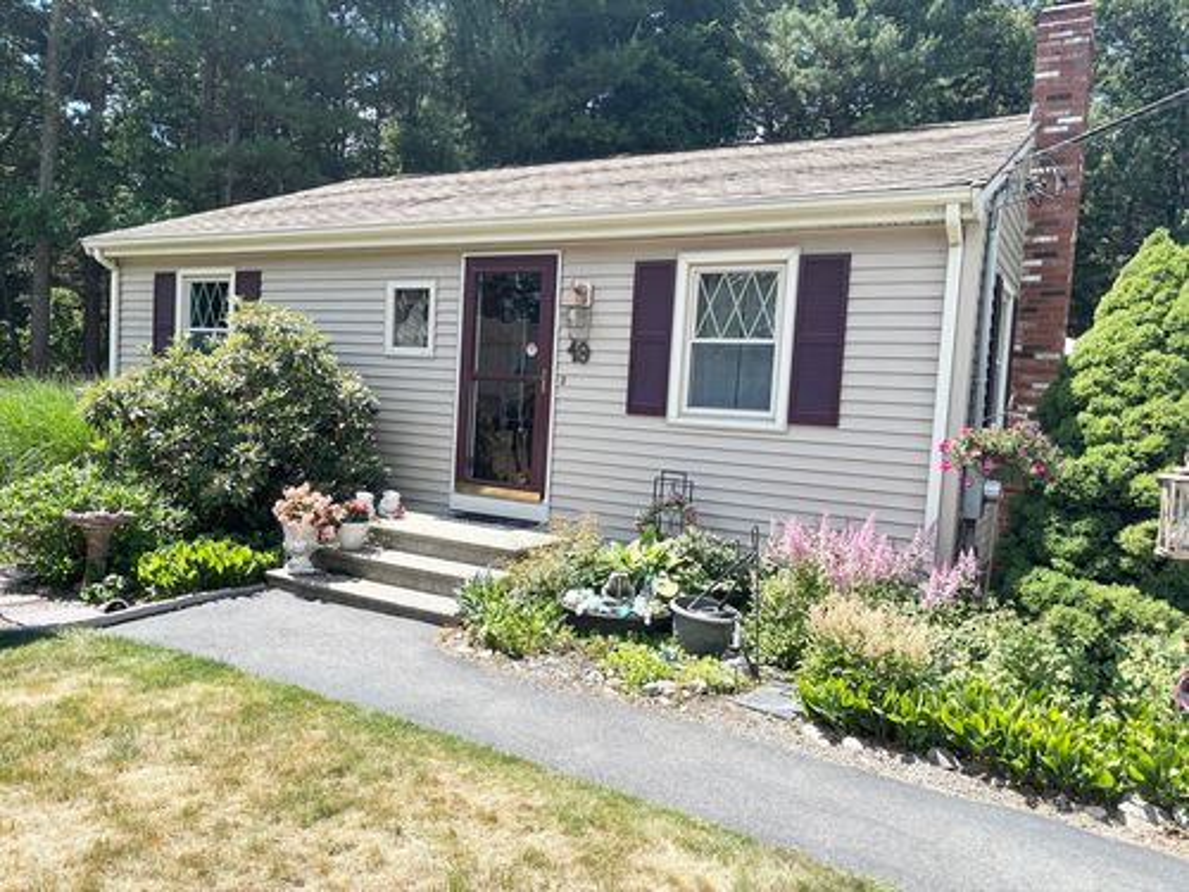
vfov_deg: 53.1
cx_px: 594
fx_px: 893
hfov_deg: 67.3
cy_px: 446
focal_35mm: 26
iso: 50
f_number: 1.6
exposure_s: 1/1328
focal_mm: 5.96
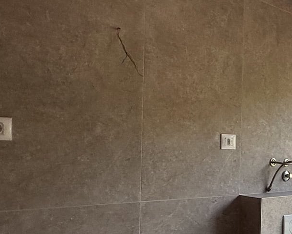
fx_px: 372
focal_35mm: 43
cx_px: 318
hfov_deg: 36.5
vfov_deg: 34.5
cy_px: 158
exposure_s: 1/182
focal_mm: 2.2
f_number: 2.2
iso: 50
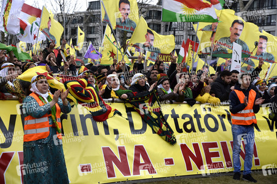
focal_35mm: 75
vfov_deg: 18.2
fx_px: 577
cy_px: 92
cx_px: 138
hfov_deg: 27.0
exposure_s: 1/250
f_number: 8
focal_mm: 75
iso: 360
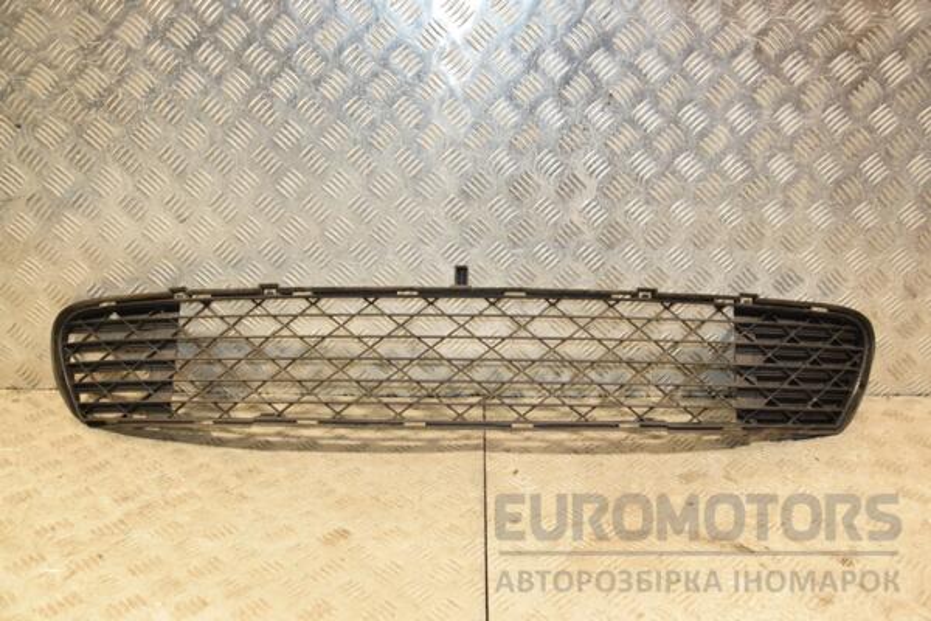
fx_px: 931
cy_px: 310
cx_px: 466
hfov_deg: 53.1
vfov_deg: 36.9
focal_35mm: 36
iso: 800
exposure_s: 1/200
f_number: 5
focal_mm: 24
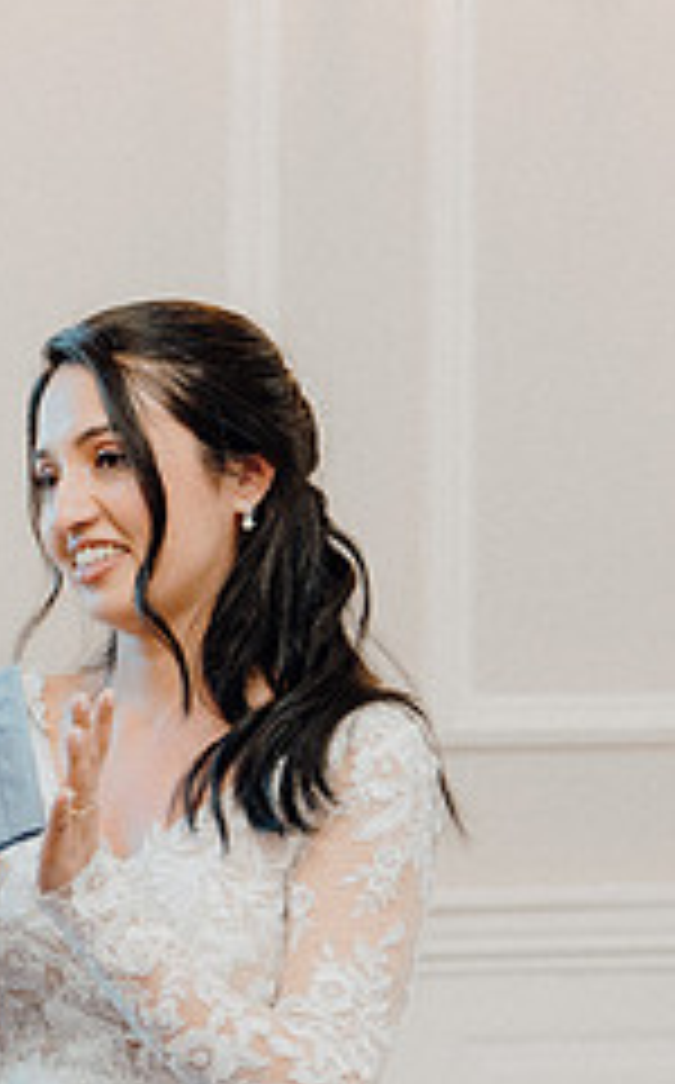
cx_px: -450
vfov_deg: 12.1
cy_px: 852
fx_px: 5078
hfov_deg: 7.4
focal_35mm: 172
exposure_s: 1/200
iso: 2000
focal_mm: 70
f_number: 3.5
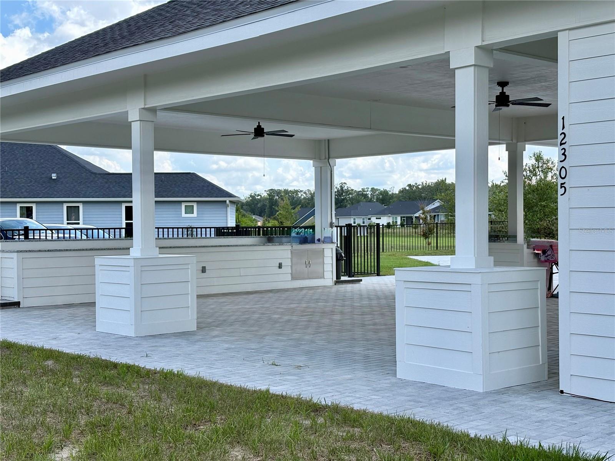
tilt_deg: -0.3
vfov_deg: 28.0
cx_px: 308
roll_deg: +0.1
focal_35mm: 52
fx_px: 924
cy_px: 230
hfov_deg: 36.8
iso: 50
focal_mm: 5.96
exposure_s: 1/1901
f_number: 1.6
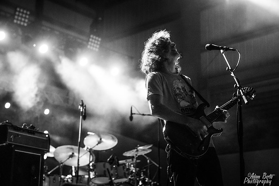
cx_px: 140
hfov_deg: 28.8
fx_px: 543
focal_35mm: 70
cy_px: 93
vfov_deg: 19.5
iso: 5000
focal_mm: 70
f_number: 4.5
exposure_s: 1/125
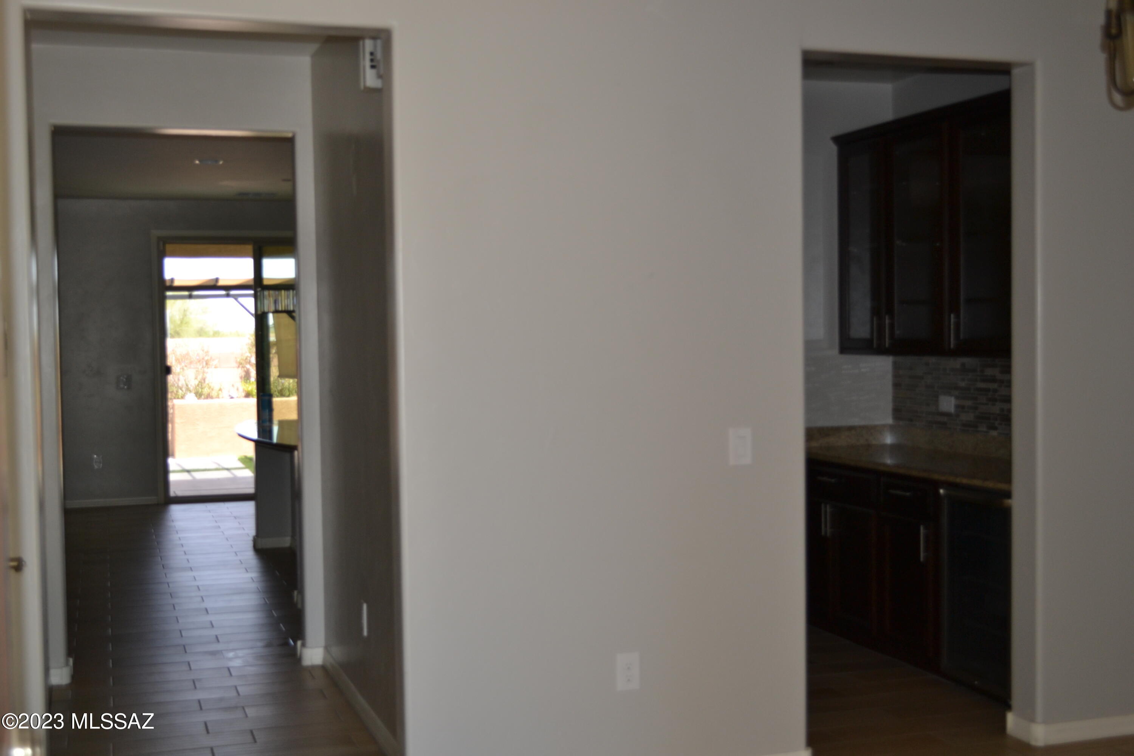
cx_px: 567
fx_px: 1370
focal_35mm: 44
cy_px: 378
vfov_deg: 30.8
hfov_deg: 45.0
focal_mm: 29
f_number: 4.5
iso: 220
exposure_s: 1/125
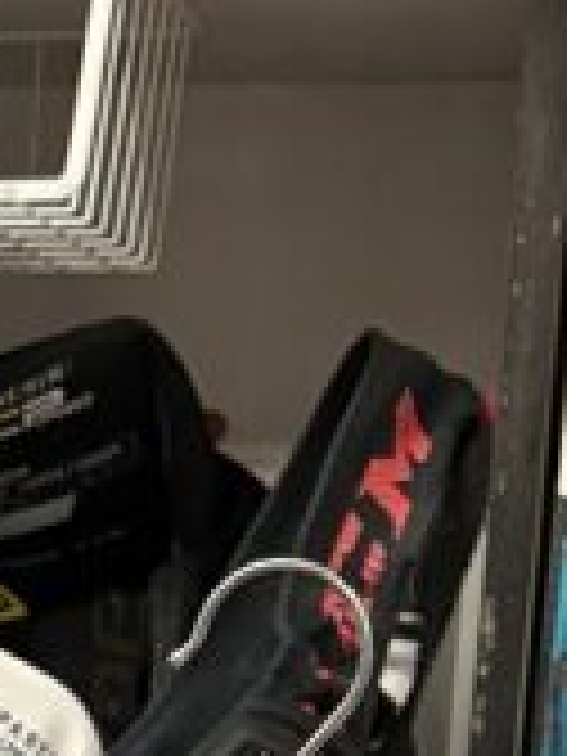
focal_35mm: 146
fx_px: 3189
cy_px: 1503
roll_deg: -1.8
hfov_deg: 10.0
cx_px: -140
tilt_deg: -12.8
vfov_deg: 12.1
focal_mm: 6.76
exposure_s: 1/50
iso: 400
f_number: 1.78
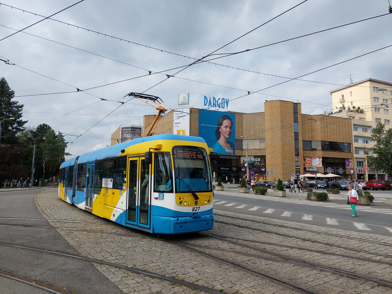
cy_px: 147
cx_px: 196
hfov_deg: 71.6
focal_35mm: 24
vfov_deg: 56.8
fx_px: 272
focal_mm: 5.23
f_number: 1.8
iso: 40
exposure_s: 1/1748
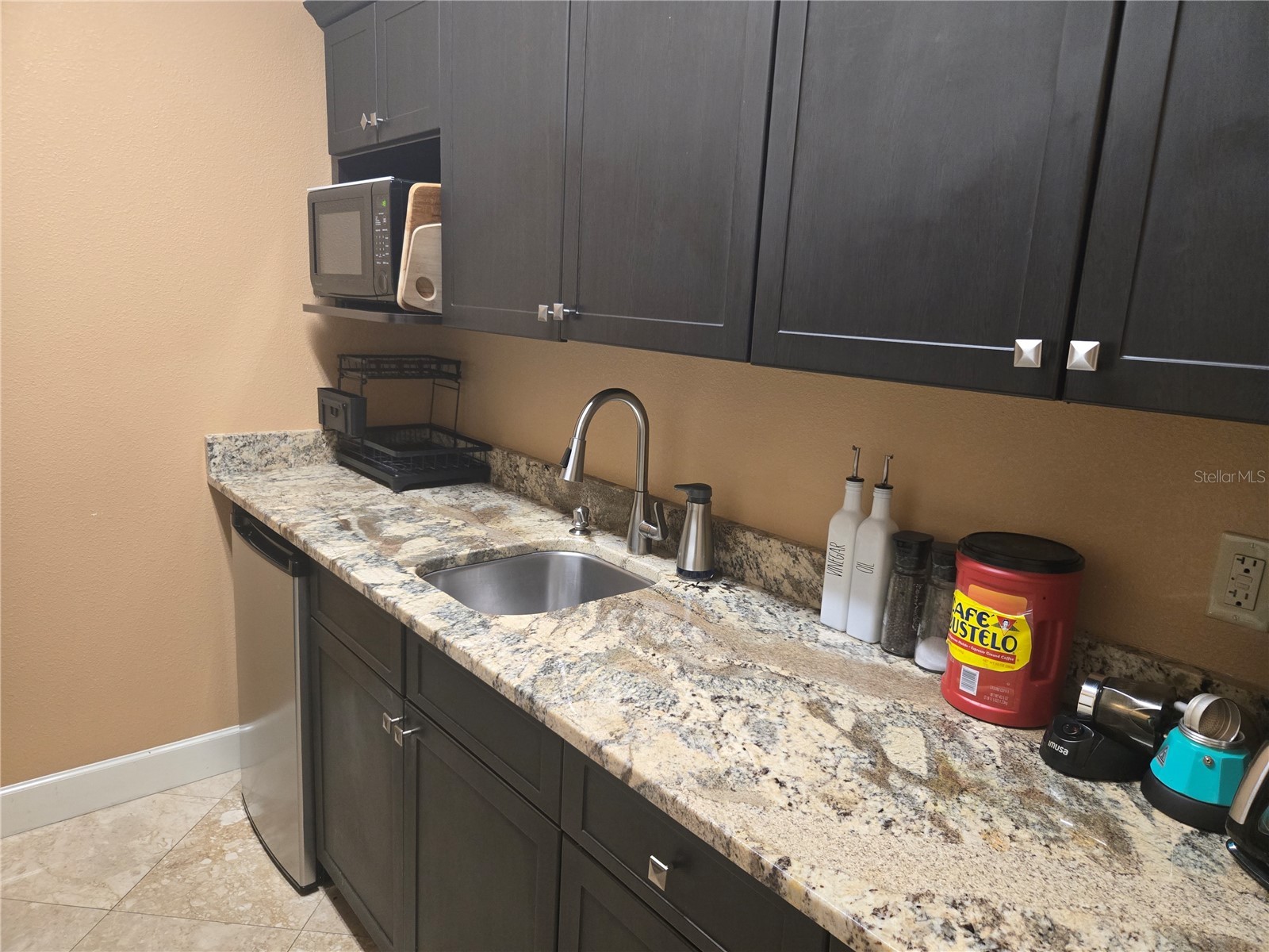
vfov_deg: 58.9
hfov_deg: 73.9
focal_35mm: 23
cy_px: 476
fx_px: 843
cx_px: 634
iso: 800
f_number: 1.8
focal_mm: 5.4
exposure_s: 1/120
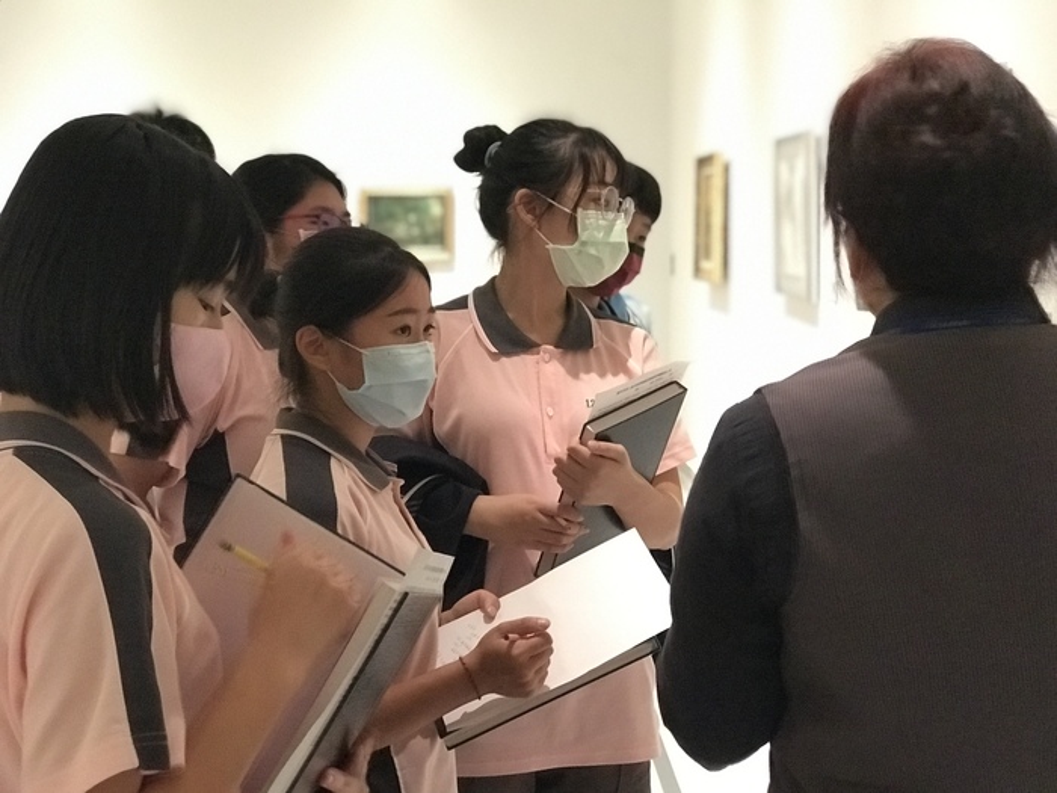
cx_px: 528
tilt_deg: -5.4
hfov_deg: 33.8
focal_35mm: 57
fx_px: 1740
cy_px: 396
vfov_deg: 25.7
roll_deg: +0.4
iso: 1250
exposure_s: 1/60
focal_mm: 6.6
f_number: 2.8
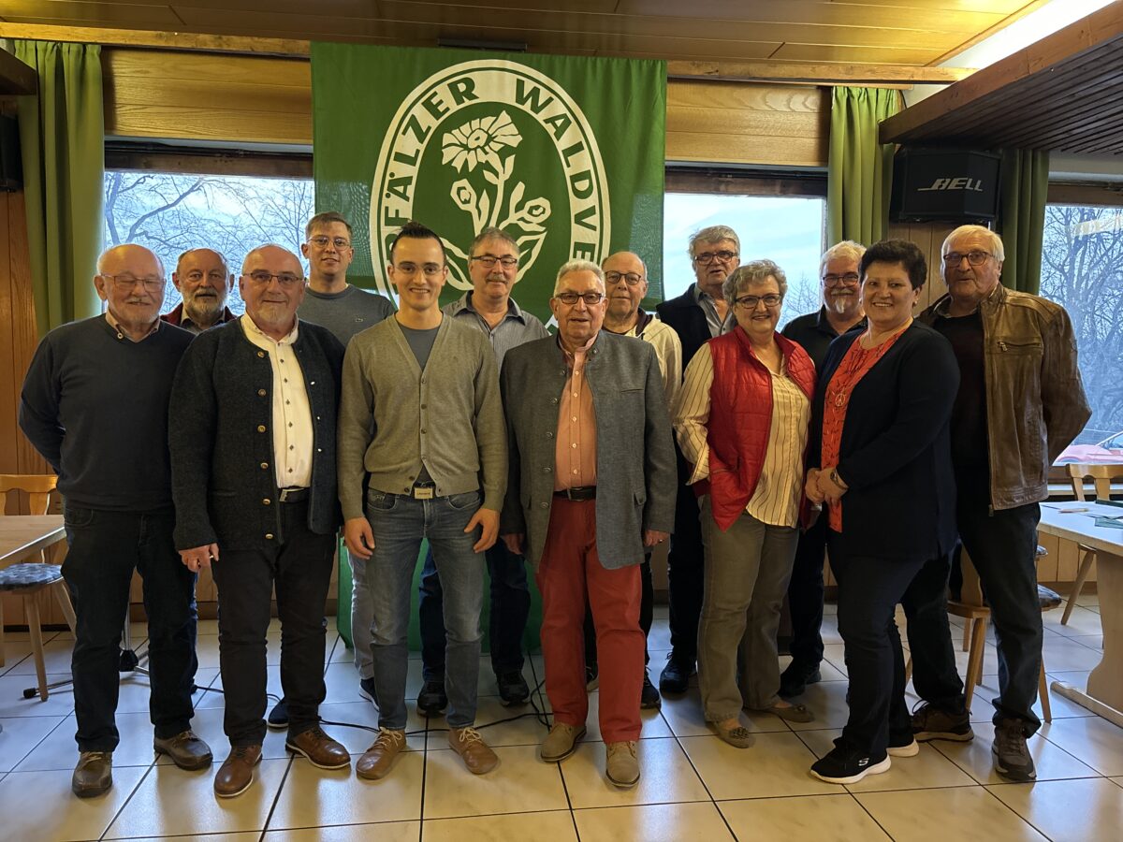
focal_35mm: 26
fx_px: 843
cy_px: 421
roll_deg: -0.9
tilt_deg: -4.2
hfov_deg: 67.3
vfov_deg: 53.1
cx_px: 562
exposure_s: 1/33
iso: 640
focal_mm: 5.96
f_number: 1.6
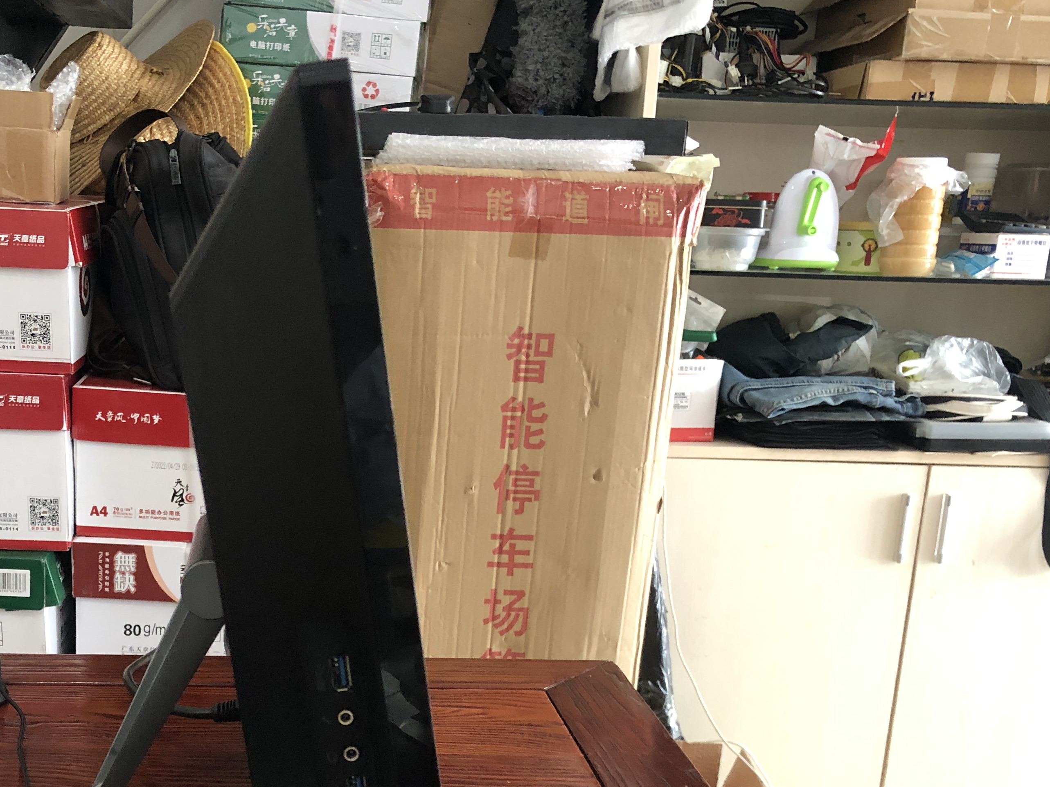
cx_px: 334
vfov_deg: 32.1
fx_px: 1335
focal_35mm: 44
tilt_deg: -16.1
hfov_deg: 42.3
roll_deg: -1.6
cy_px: 616
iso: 64
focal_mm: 4
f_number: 1.8
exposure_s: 1/15
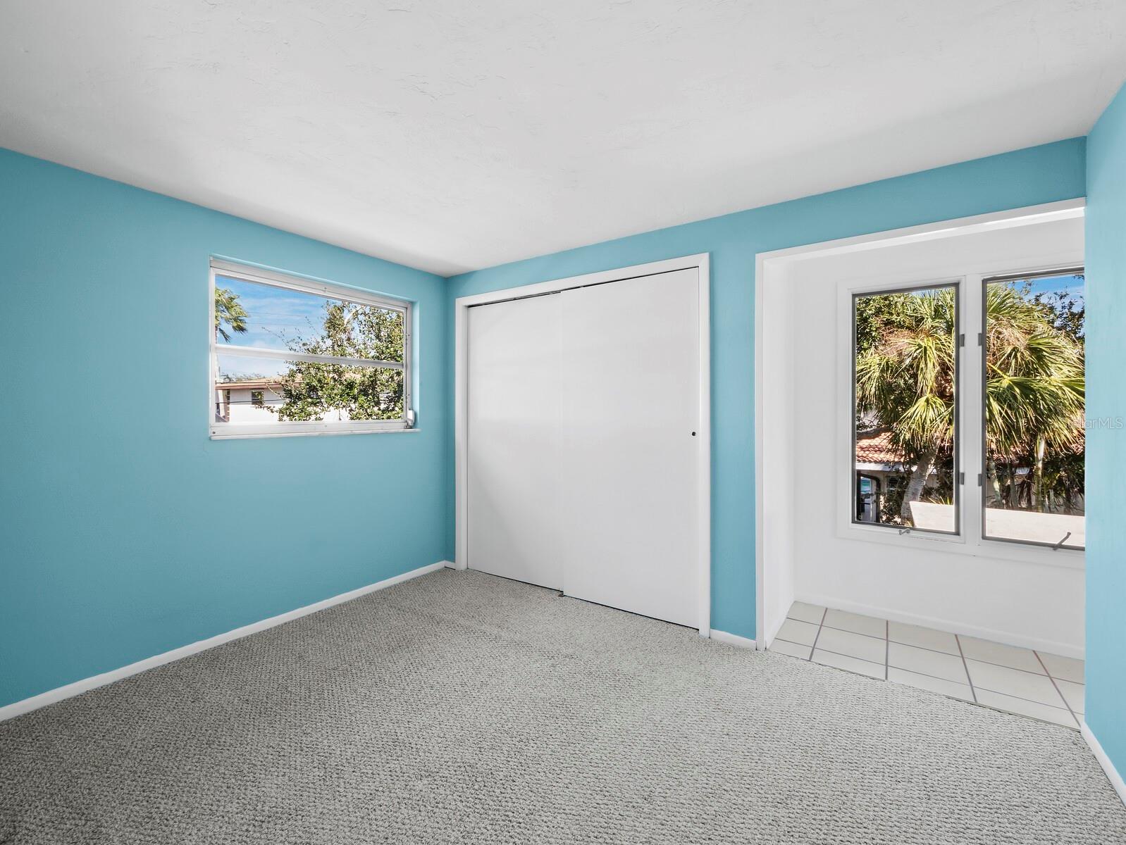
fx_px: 456
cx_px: 563
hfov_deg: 102.0
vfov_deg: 85.7
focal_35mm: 14
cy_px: 422
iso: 200
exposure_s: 1/1.67
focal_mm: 7
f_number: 11
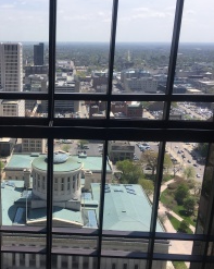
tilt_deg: -16.8
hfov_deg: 34.5
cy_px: 146
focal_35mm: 42
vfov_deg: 43.8
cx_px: 42
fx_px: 333
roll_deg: -0.4
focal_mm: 4.15
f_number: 2.2
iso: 25
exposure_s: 1/484
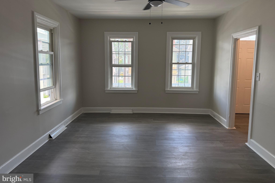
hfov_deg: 71.5
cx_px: 137
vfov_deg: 51.2
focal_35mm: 25
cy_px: 81
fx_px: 191
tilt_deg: -7.5
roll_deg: +0.0
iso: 200
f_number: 1.78
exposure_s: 1/225
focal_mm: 6.76
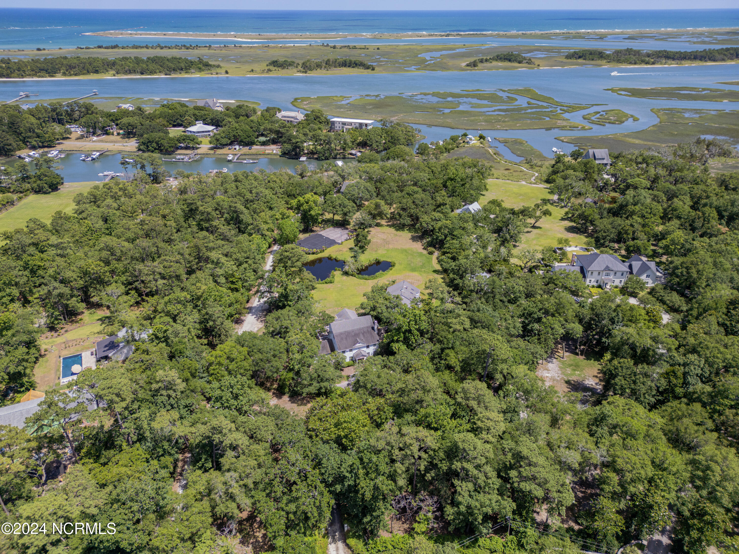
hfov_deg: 71.6
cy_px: 277
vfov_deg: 56.8
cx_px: 370
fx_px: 512
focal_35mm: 24
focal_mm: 6.72
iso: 100
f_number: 1.7
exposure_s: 1/1250
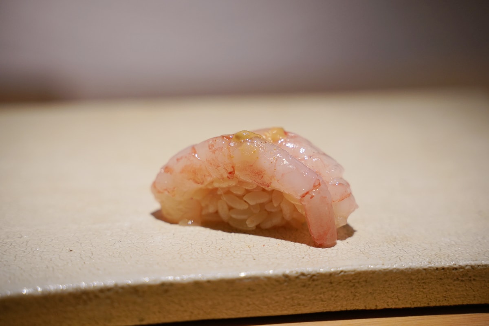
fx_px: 1019
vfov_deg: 18.2
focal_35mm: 75
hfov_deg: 27.0
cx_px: 244
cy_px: 163
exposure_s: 1/80
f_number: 4
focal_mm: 75
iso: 1000
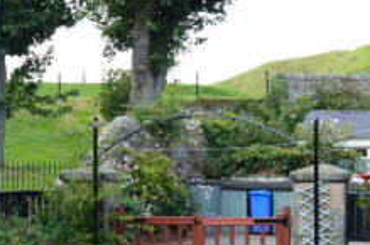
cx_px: 154
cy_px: 191
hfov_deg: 22.6
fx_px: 923
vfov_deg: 15.0
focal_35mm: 90
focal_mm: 20
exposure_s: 1/125
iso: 400
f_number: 9
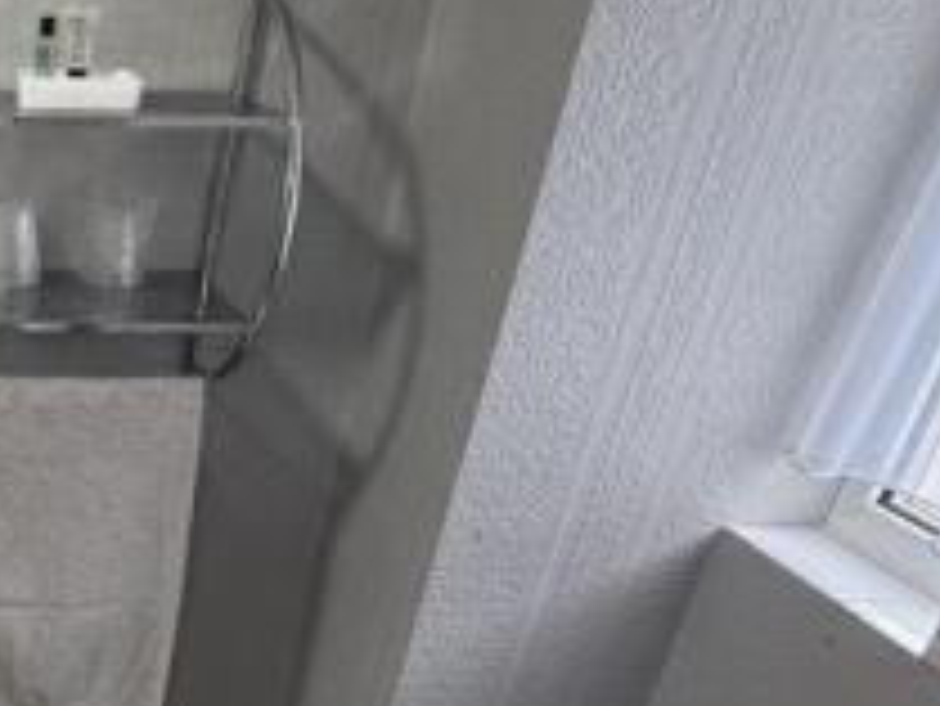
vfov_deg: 36.5
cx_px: -151
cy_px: 461
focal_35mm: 39
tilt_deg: -26.1
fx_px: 1060
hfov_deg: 37.7
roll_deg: -0.3
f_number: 2.2
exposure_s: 1/100
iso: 200
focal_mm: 2.22
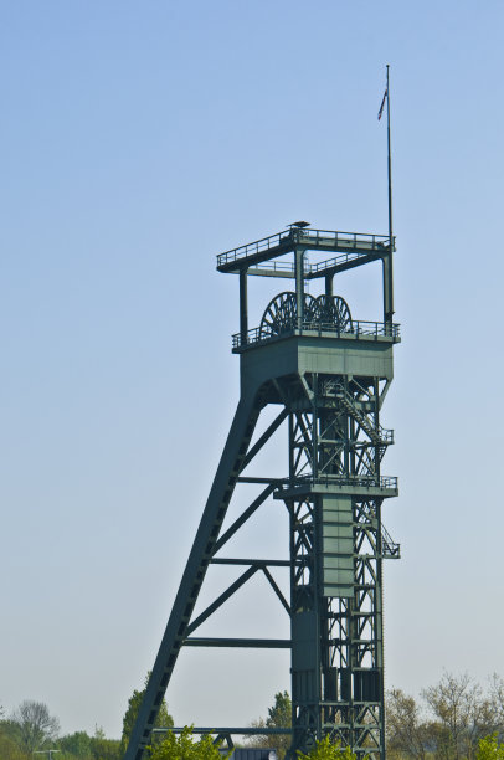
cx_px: 252
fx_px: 3477
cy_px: 380
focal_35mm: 165
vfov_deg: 12.5
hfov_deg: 8.3
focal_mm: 110
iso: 200
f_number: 10
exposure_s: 1/320
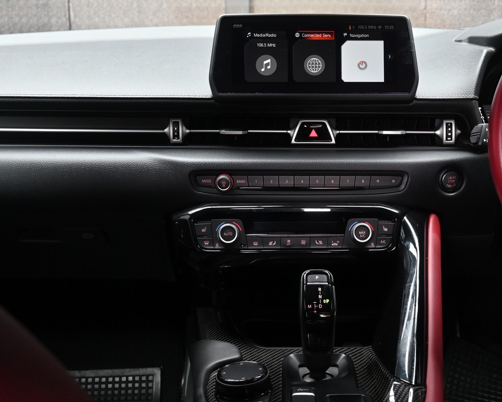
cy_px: 205
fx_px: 817
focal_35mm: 55
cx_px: 312
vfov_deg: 27.6
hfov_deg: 34.0
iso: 800
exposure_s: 1/30
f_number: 6.7
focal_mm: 31.5
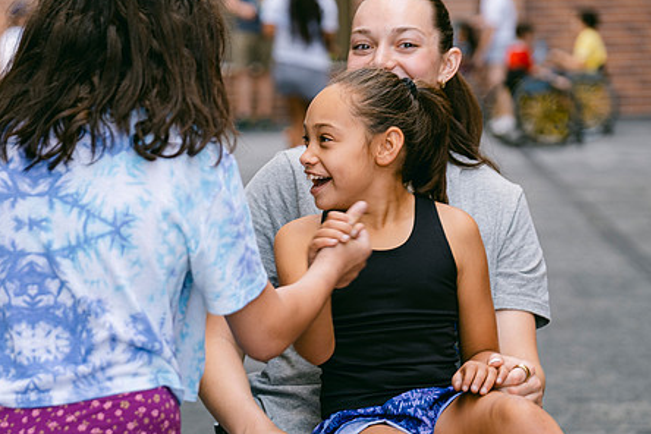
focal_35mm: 158
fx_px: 2857
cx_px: 293
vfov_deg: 8.7
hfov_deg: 13.0
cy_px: 238
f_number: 2.8
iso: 160
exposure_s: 1/160
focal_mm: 80.4
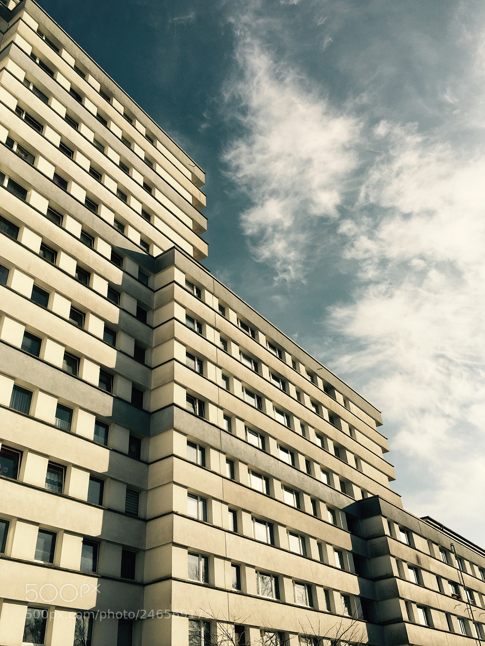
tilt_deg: +37.3
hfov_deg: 48.2
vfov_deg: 61.7
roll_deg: +3.7
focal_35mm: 29
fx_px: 542
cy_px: 323
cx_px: 242
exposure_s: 1/2849
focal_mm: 4.15
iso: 25
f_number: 2.2
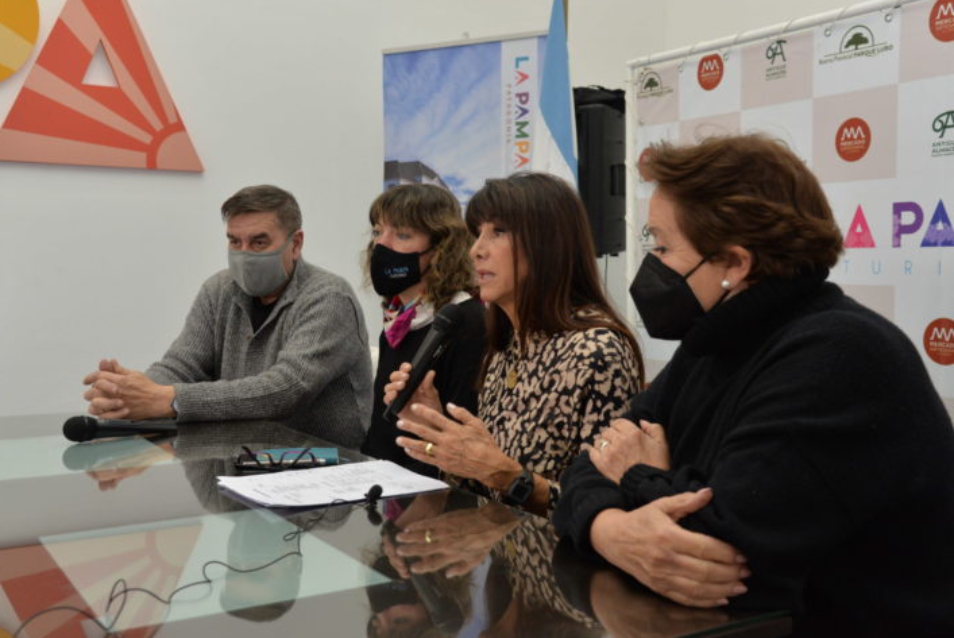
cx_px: 479
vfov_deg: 35.1
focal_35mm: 38
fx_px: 1008
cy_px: 297
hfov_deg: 50.6
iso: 2000
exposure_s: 1/200
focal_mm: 35
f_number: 5.6
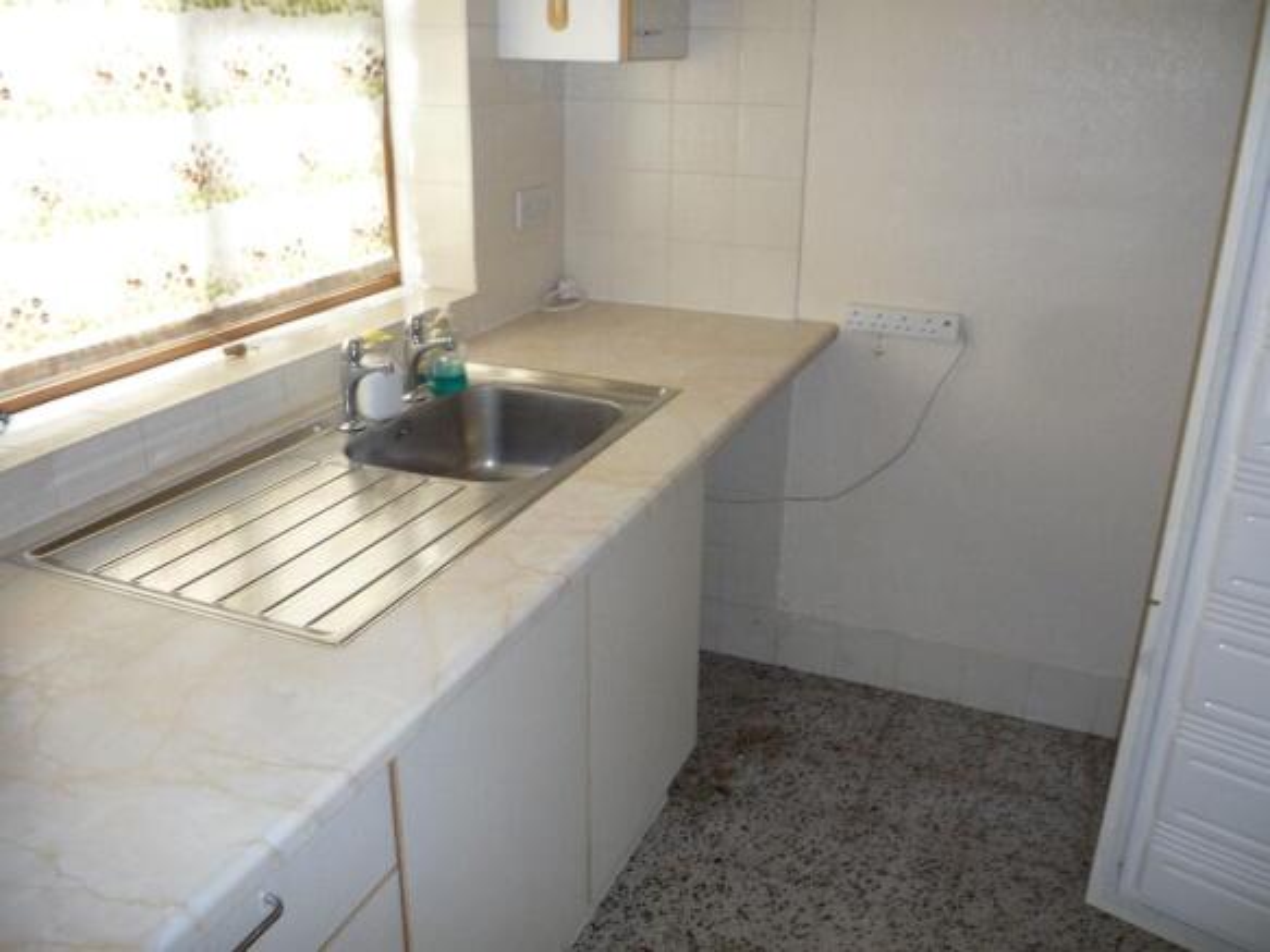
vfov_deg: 46.8
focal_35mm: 30
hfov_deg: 60.0
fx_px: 1100
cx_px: 635
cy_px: 476
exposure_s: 1/30
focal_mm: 5.2
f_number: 3.3
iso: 100
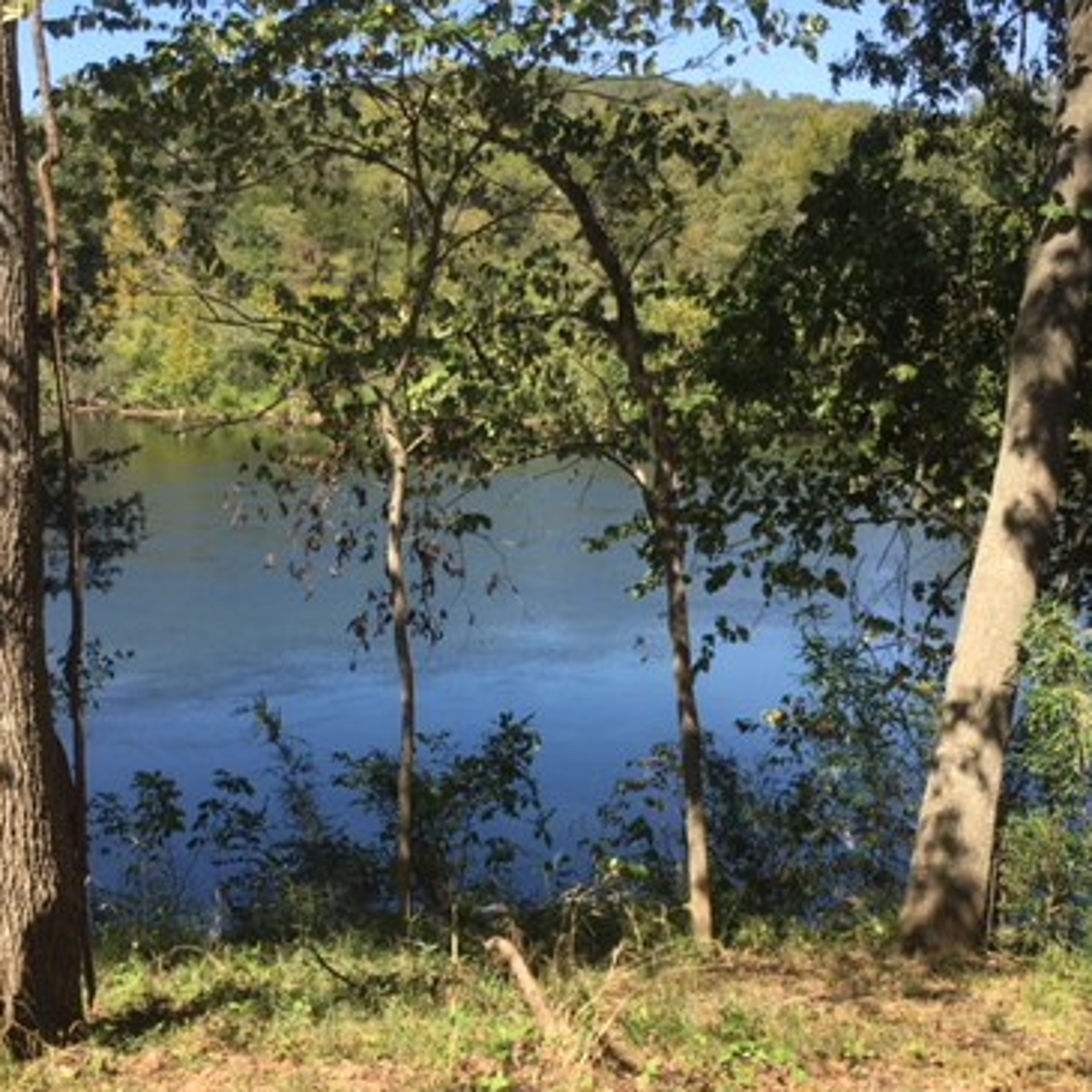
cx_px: 449
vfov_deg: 37.5
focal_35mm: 45
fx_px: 1606
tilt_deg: -11.0
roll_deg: -1.1
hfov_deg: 37.4
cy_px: 601
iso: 25
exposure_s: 1/625
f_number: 2.2
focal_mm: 4.15
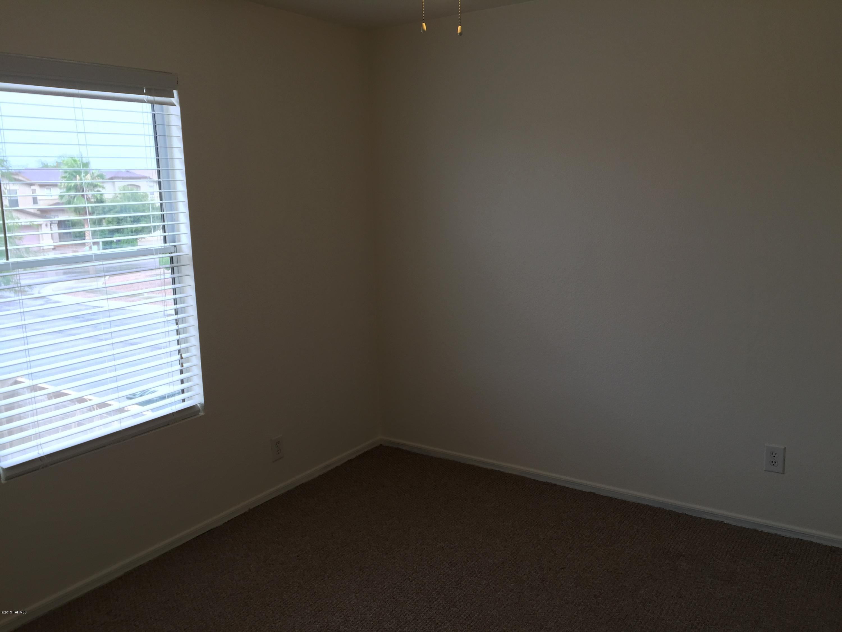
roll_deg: +0.8
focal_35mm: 29
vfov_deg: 48.2
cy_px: 316
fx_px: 705
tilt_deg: -9.5
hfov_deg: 61.7
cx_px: 421
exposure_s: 1/60
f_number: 2.2
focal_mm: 4.15
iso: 32
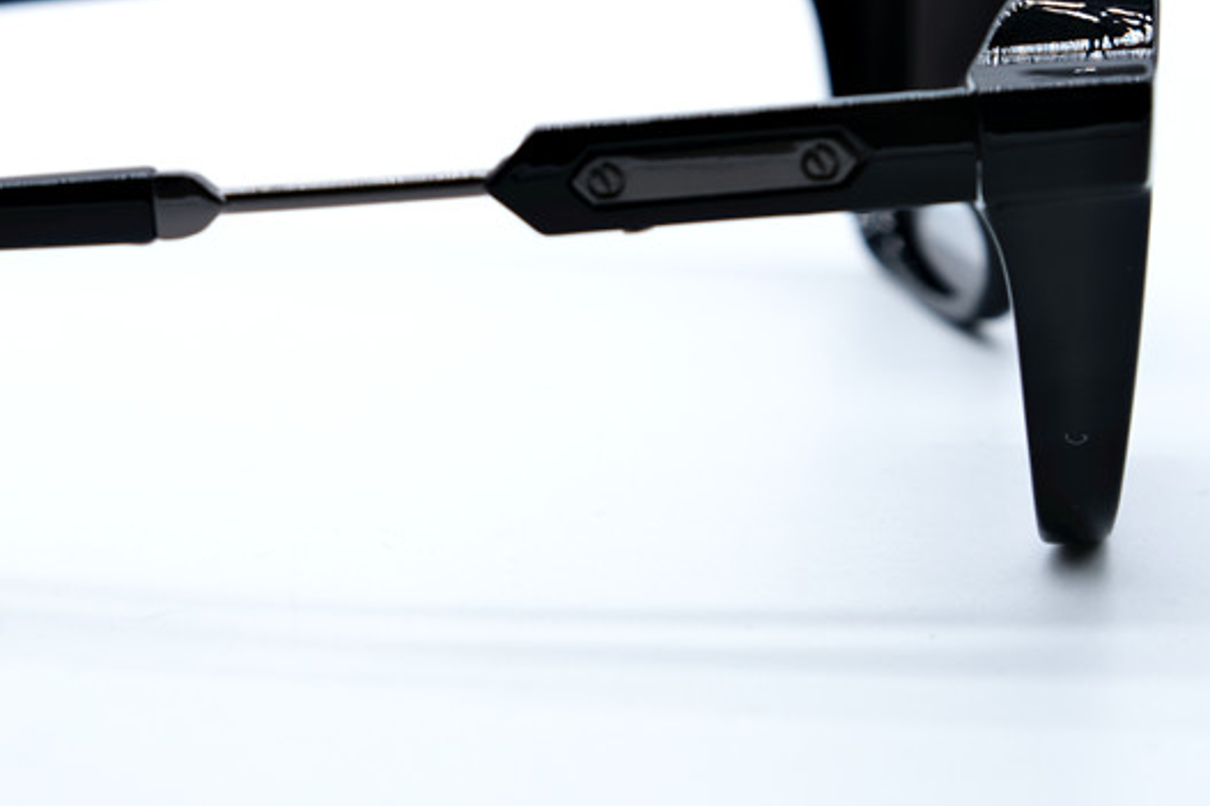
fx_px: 3763
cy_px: 204
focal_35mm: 112
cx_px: 230
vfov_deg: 12.2
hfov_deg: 18.1
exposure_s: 1/140
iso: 160
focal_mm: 39
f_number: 5.6
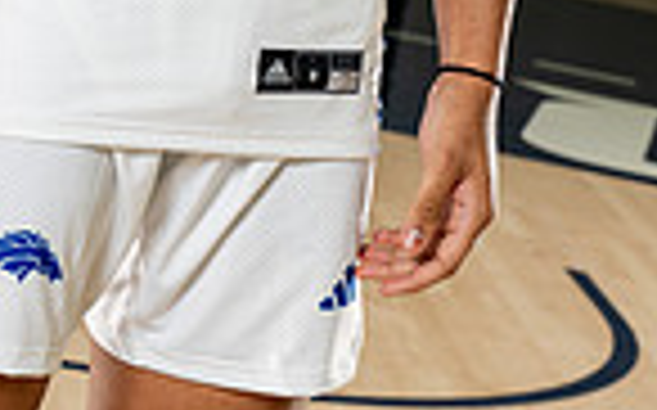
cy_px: -550
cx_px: 122
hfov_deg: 11.7
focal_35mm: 179
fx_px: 3203
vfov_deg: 6.9
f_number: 7.1
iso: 640
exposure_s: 1/250
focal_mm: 57
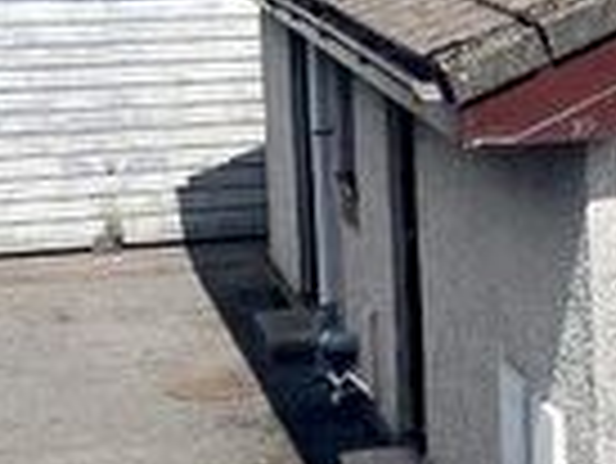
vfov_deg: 11.1
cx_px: 1335
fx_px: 2369
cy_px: 92
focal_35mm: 133
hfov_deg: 12.5
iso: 32
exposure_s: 1/4608
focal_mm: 4.25
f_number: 1.8
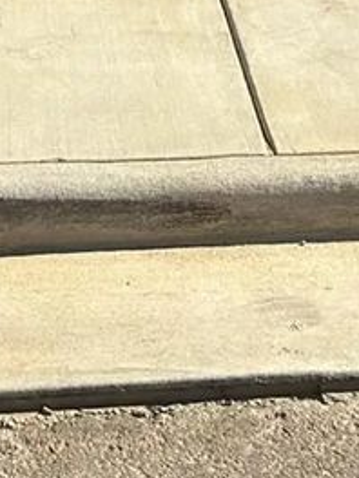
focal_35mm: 124
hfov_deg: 11.9
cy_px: -720
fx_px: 1715
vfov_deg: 12.2
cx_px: 216
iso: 80
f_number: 1.78
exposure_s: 1/2882
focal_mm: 6.86
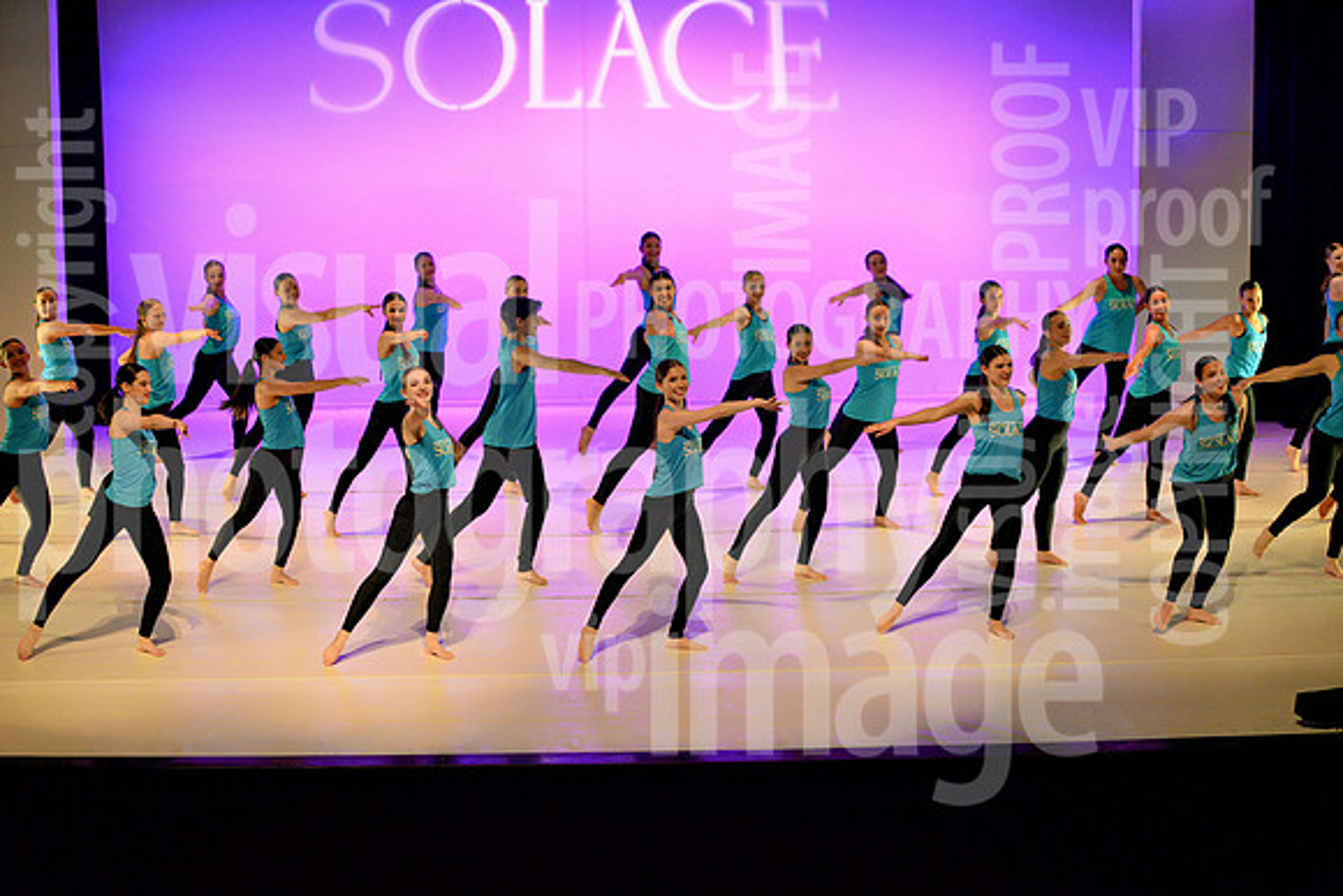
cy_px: 448
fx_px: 2612
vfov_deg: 19.5
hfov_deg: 28.8
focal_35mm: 70
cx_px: 672
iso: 4000
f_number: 2.8
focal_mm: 70
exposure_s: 1/640
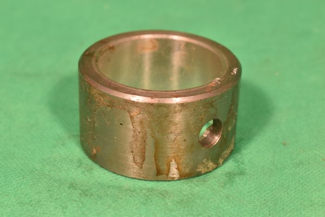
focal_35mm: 82
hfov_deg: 24.6
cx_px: 162
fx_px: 745
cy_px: 108
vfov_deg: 16.6
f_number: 10
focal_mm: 55
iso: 640
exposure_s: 1/100
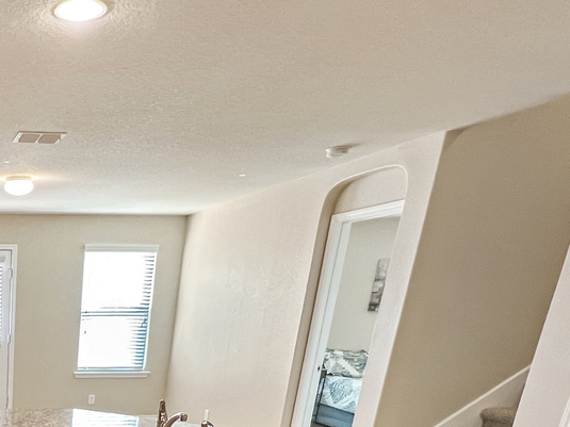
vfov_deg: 32.1
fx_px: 576
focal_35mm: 35
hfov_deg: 42.3
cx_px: -47
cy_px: 539
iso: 250
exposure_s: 1/60
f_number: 1.8
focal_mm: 1.57
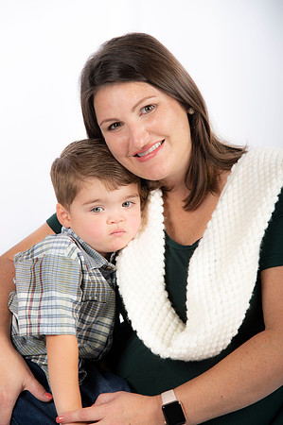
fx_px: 1418
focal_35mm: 120
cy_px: 212
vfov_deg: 17.1
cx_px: 142
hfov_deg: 11.4
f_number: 5.6
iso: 100
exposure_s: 1/200
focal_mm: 120
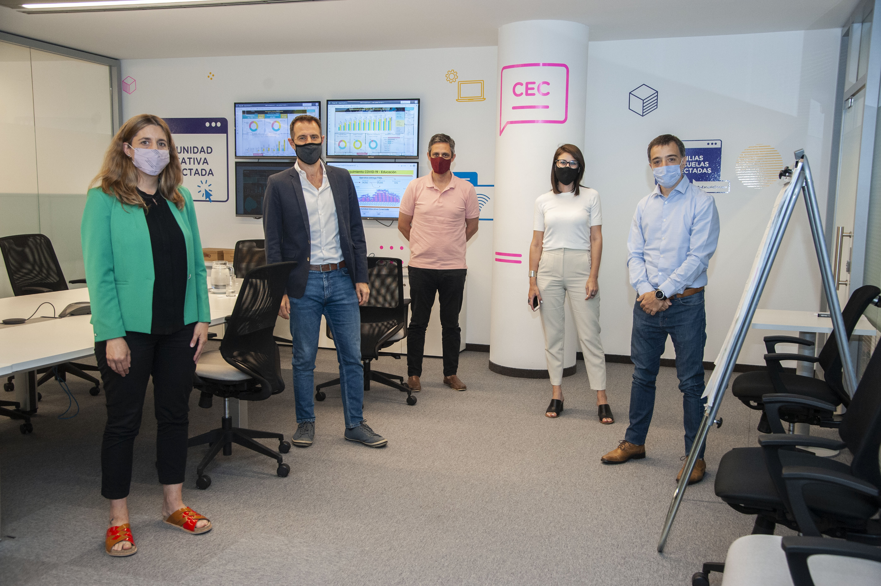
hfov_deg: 54.5
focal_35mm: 35
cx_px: 440
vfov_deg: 37.8
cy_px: 293
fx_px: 856
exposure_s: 1/125
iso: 2000
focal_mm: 35
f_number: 5.6
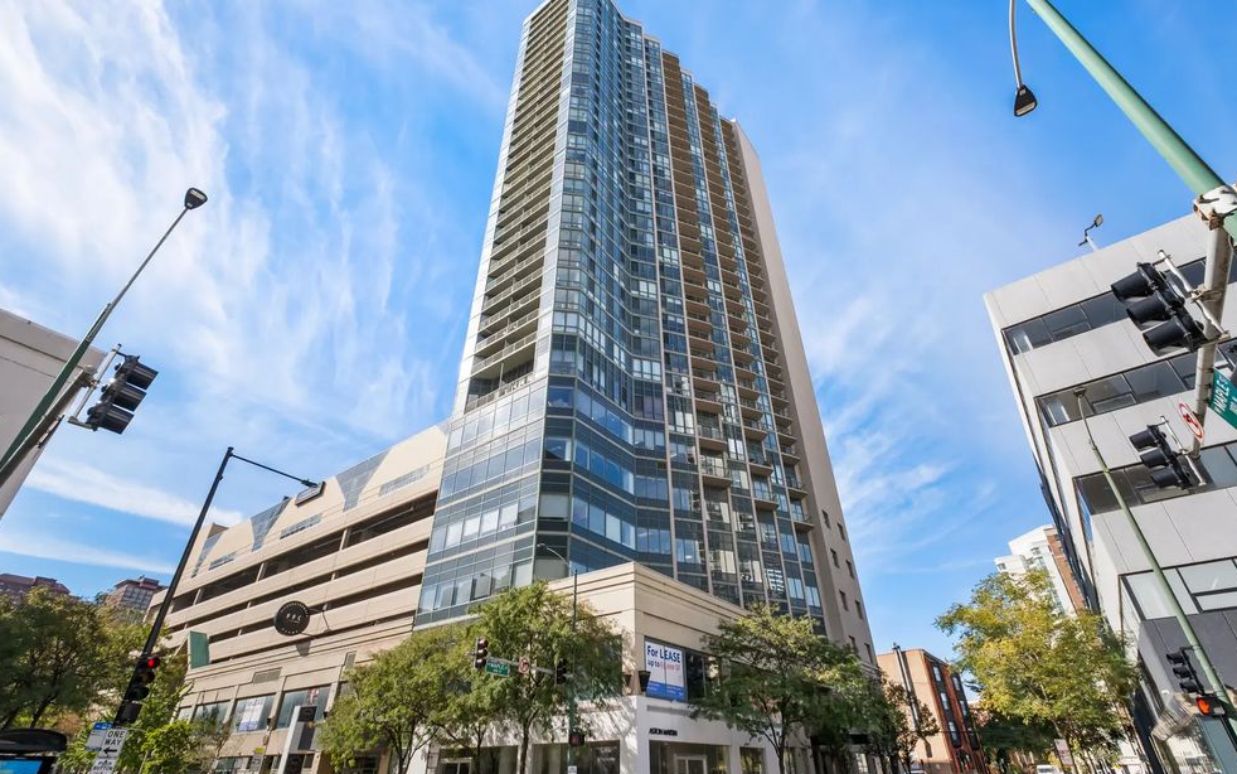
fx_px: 573
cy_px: 400
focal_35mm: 17
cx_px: 630
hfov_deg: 94.3
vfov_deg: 68.0
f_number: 8
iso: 200
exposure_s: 1/2500
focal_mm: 10.5
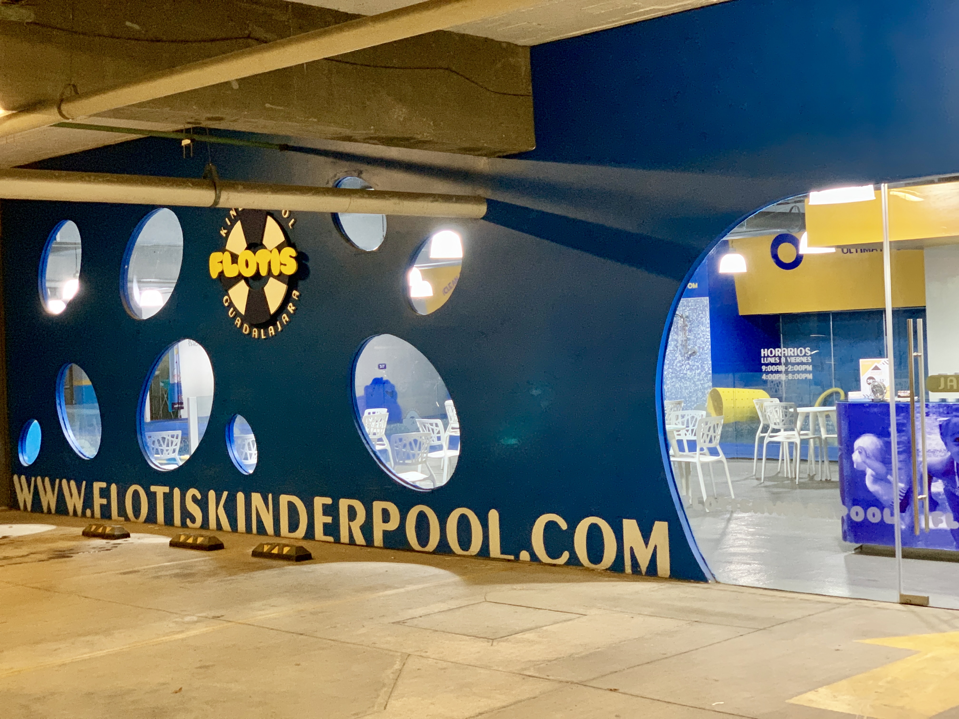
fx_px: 1441
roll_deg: +2.3
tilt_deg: -1.0
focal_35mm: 52
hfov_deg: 36.8
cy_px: 360
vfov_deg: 28.0
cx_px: 480
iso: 640
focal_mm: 6
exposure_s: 1/30
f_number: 2.4
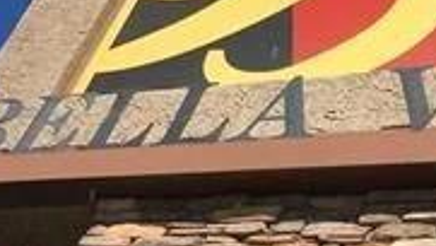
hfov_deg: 19.9
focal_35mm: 105
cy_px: 157
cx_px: 397
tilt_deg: +39.9
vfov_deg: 11.5
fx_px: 1214
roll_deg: -19.2
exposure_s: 1/1538
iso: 25
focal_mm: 4.15
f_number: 2.2
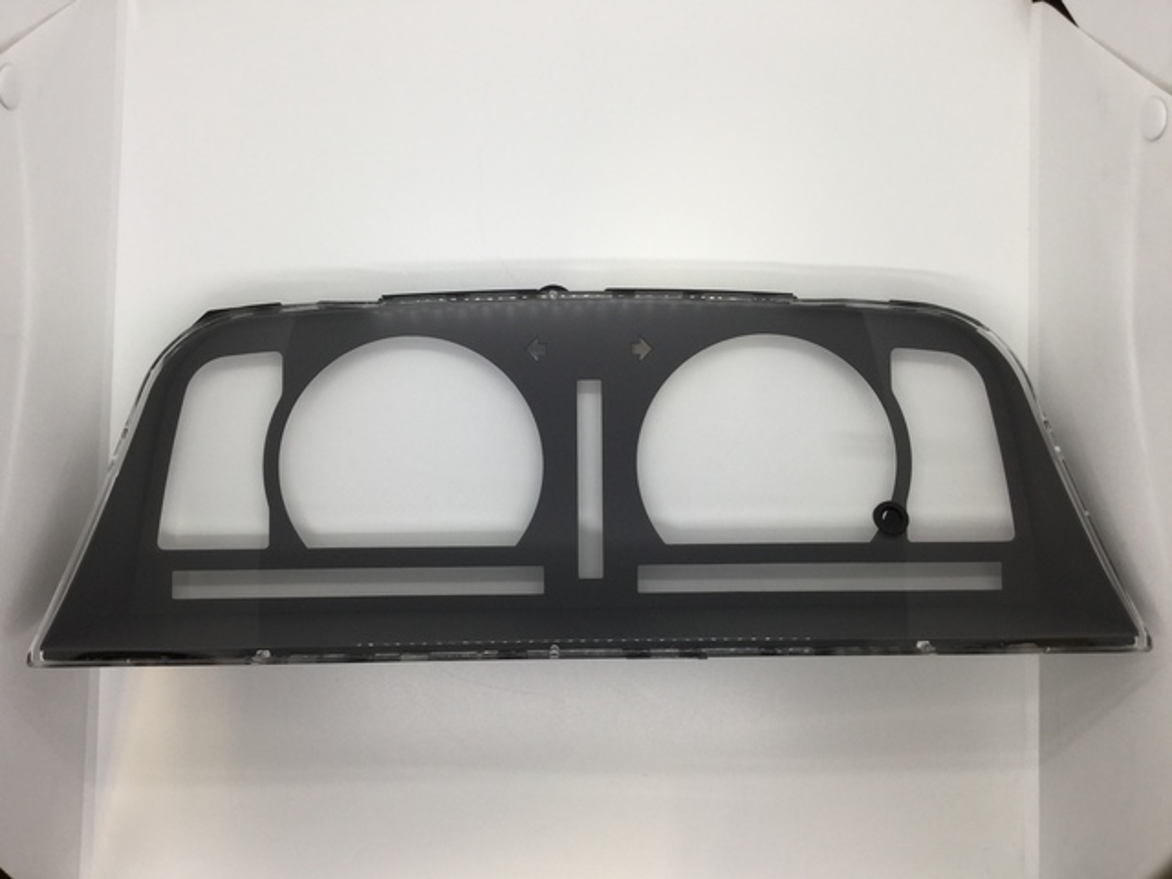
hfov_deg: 58.4
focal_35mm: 31
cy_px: 440
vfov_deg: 45.4
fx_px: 1050
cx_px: 586
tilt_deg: -88.2
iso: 25
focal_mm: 3.3
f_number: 2.4
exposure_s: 1/60
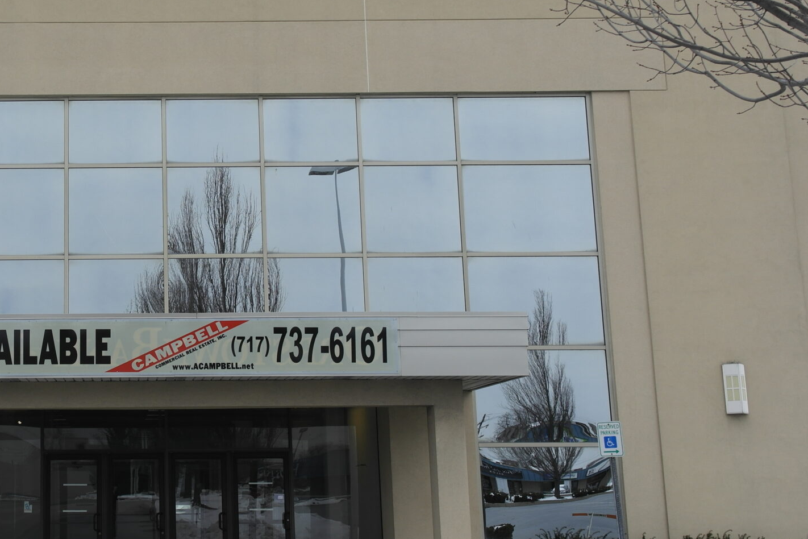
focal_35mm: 54
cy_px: 218
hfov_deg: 35.3
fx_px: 1212
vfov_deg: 25.0
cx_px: 125
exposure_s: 1/250
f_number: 5.6
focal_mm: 20
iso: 100
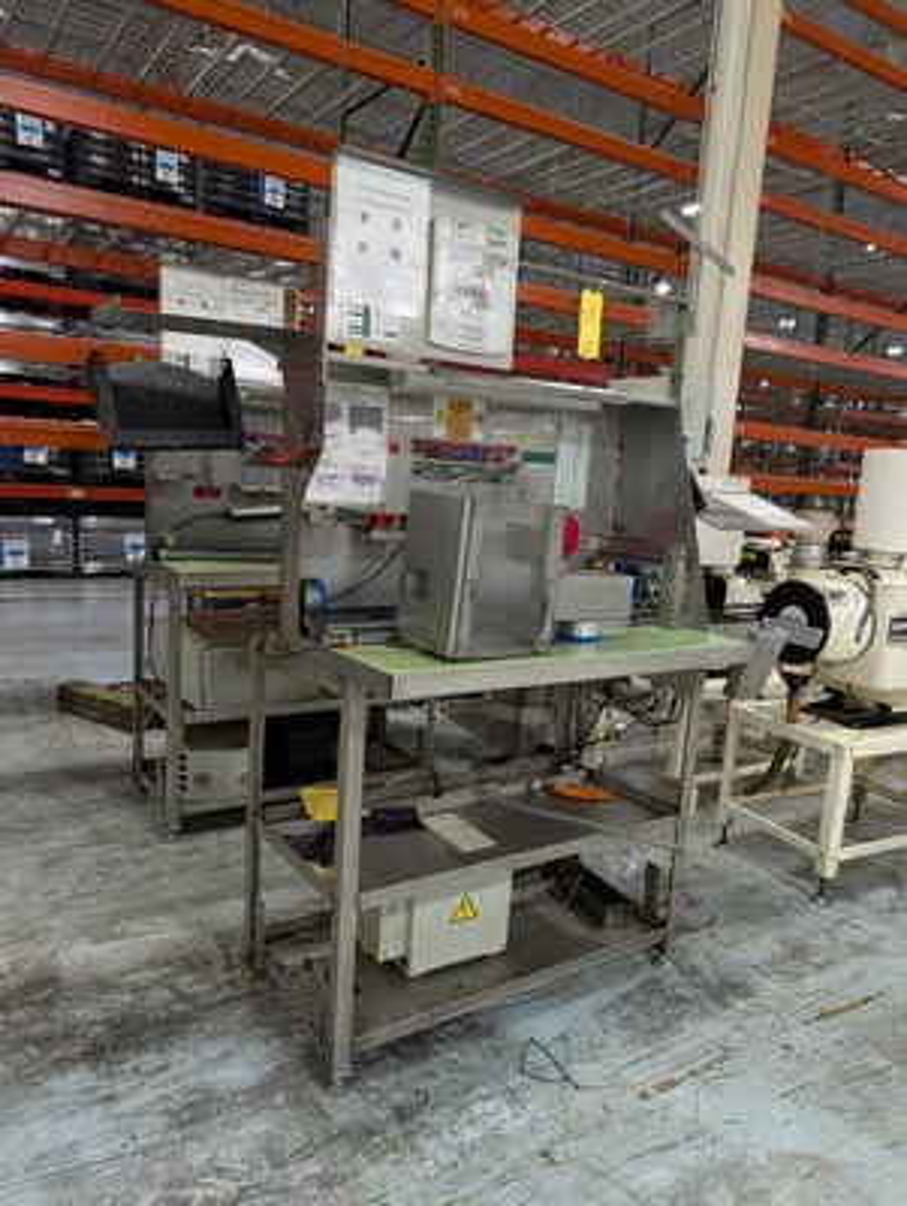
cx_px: 454
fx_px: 837
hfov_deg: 56.9
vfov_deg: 71.5
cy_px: 603
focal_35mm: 24
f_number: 1.68
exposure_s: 1/647
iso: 1479
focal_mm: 6.9
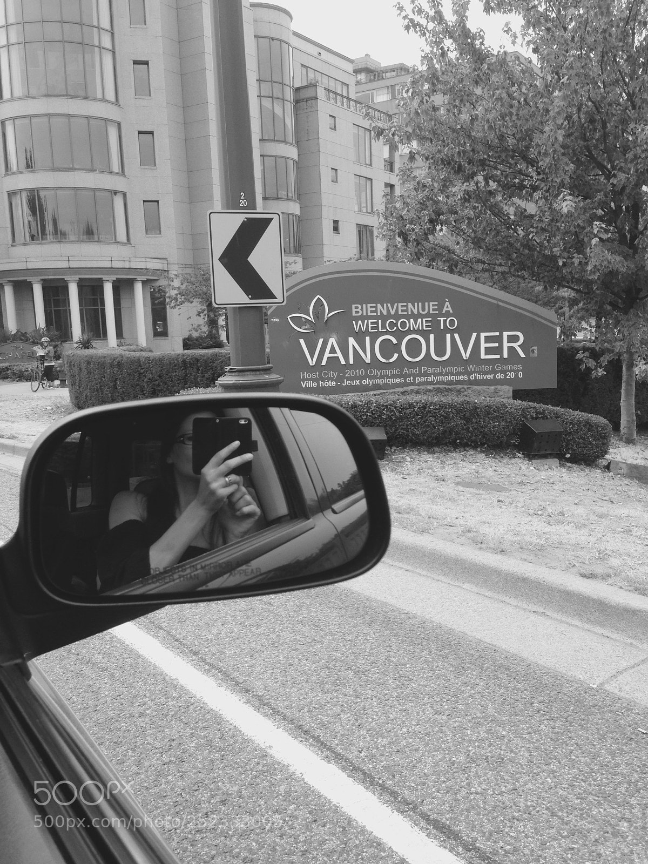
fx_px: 824
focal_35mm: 33
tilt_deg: -5.9
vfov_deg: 55.4
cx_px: 324
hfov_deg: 42.9
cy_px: 432
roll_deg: +1.8
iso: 50
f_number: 2.4
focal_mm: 4.12
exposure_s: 1/507
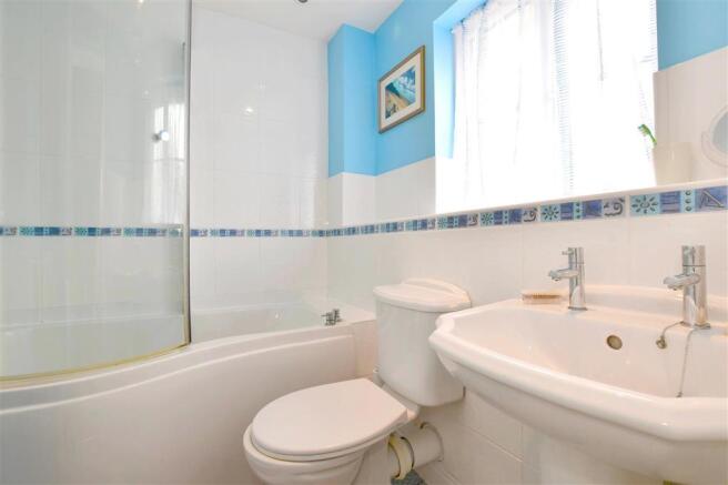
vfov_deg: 77.3
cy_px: 242
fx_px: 303
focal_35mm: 15
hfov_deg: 100.4
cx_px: 364
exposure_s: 1/13
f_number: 8
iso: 160
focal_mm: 10
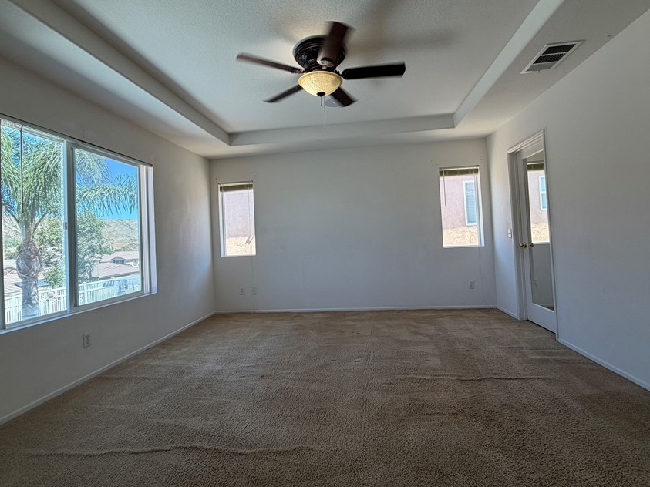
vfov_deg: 74.6
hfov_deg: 91.0
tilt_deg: +1.6
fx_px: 319
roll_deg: +2.4
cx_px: 329
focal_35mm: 17
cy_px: 228
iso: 80
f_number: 2.2
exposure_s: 1/120
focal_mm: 2.22
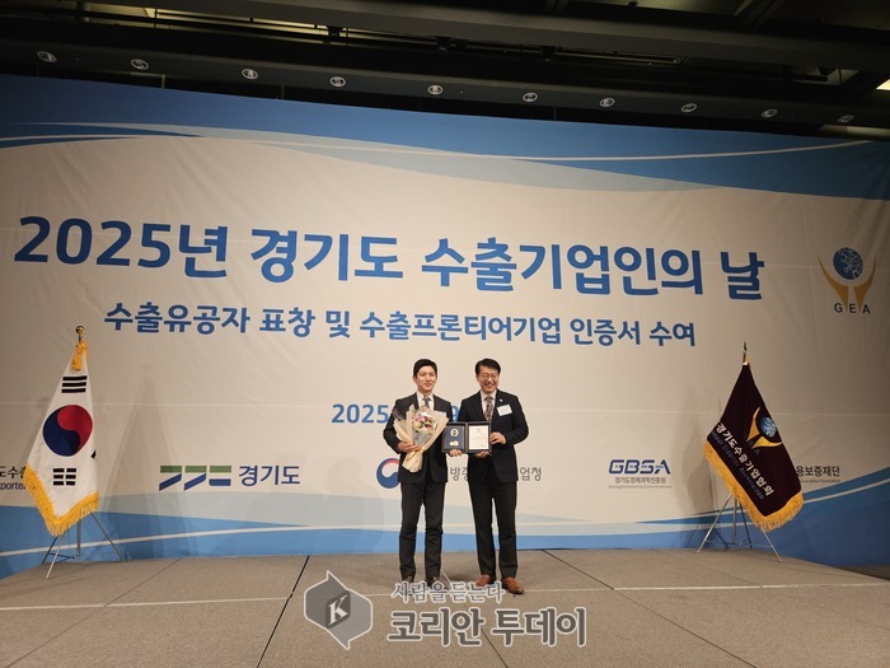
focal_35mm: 23
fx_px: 591
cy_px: 334
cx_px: 445
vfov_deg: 58.9
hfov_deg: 73.9
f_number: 1.8
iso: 160
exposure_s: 1/120
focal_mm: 5.4
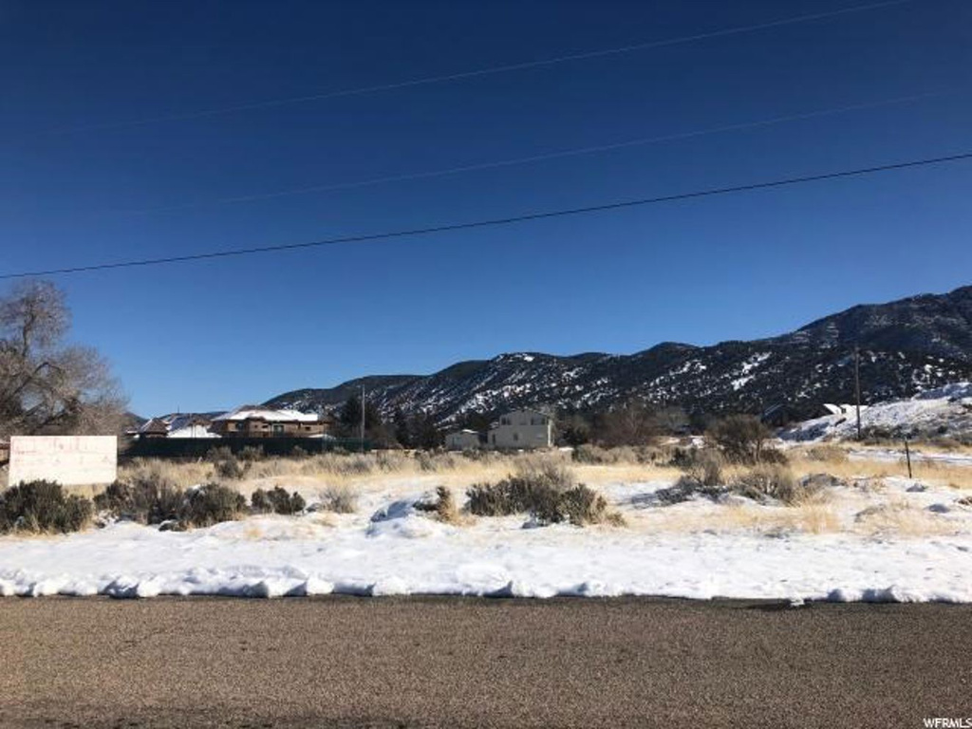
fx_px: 786
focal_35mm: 28
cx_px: 486
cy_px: 364
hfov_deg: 63.4
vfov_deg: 49.7
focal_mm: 3.99
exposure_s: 1/4000
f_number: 1.8
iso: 20
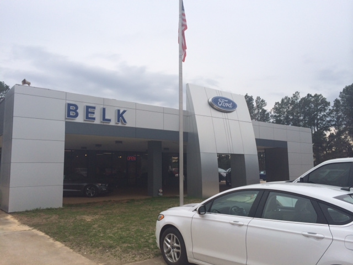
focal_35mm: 30
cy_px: 132
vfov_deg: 46.8
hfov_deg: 60.0
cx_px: 176
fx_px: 306
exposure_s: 1/1580
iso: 32
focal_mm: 4.12
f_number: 2.2
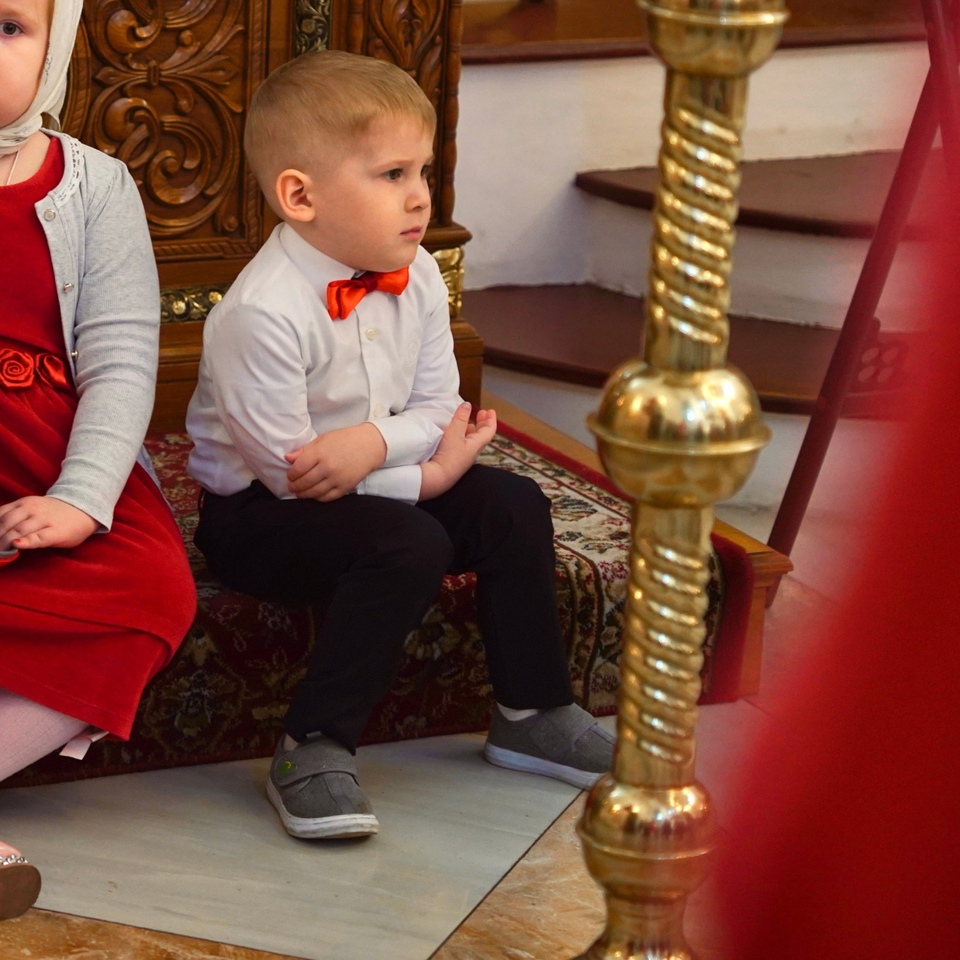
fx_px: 3859
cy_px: 311
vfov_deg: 14.2
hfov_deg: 14.0
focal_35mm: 123
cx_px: 23
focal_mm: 70
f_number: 2.8
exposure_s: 1/160
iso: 1250
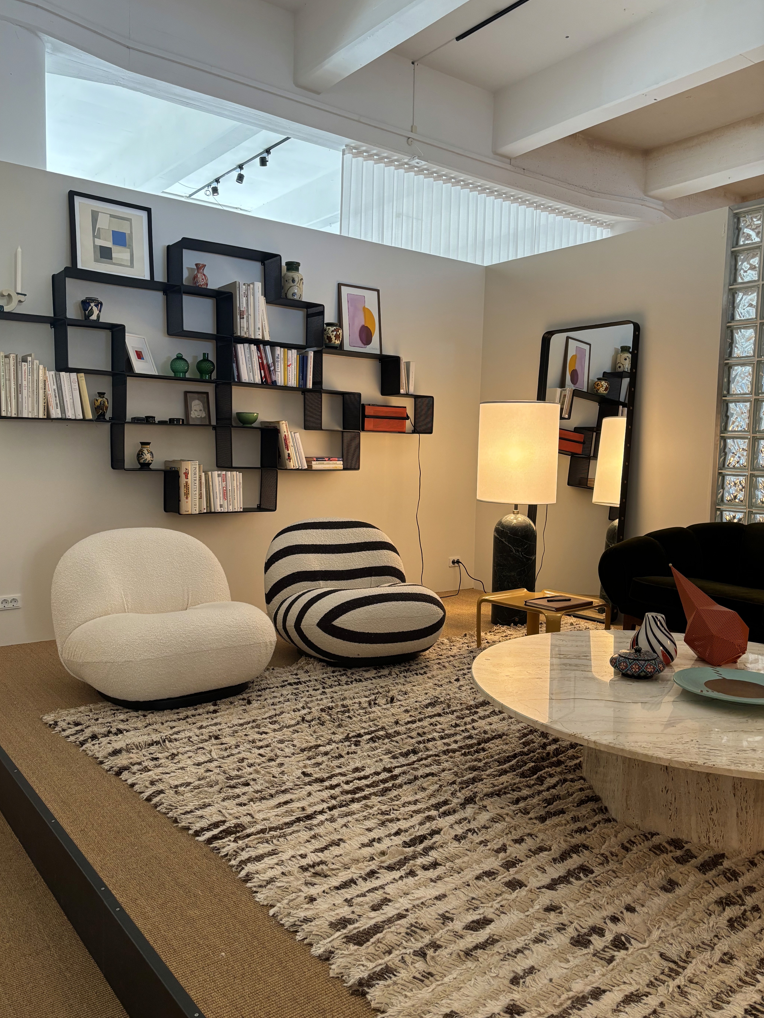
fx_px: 795
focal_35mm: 27
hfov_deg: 51.3
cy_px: 500
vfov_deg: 65.3
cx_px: 369
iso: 200
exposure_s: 1/50
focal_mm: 5.96
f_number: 1.6
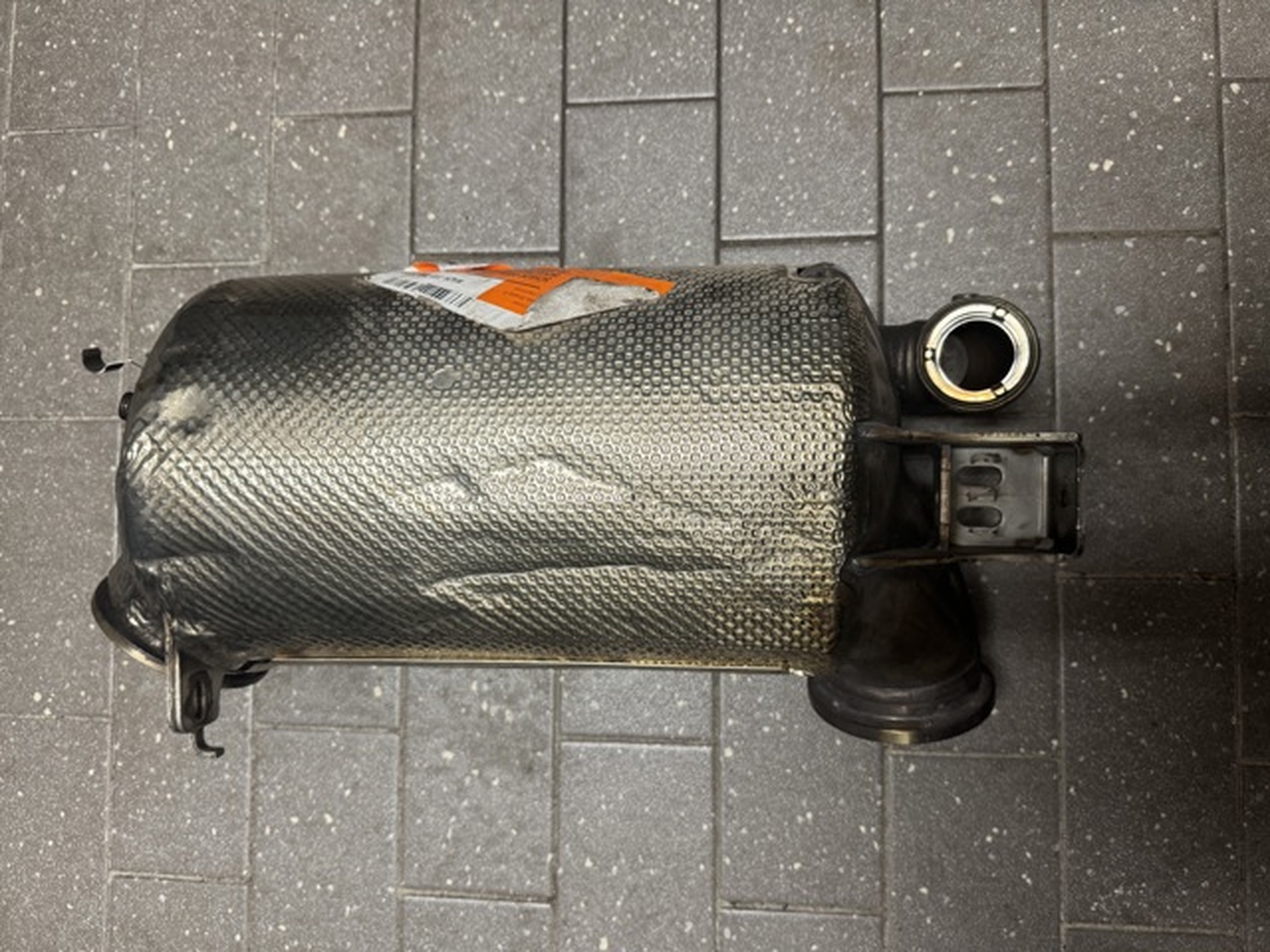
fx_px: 881
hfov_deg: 71.6
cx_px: 635
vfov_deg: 56.8
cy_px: 476
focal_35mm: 24
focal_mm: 6.76
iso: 200
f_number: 1.78
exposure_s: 1/50
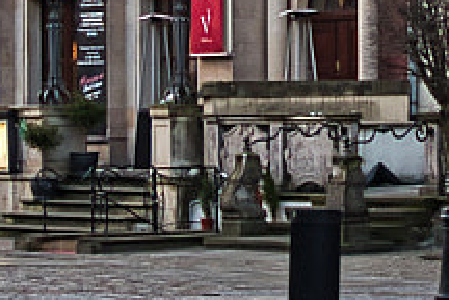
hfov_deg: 7.9
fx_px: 3230
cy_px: -67
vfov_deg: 5.3
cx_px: 306
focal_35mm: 259
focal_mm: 35
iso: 800
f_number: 8
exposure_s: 1/30
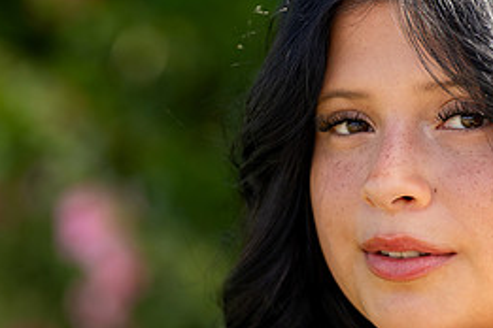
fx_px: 3834
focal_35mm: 280
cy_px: 180
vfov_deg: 4.9
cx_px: 174
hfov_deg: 7.4
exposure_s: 1/320
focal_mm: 126
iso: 100
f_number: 2.8
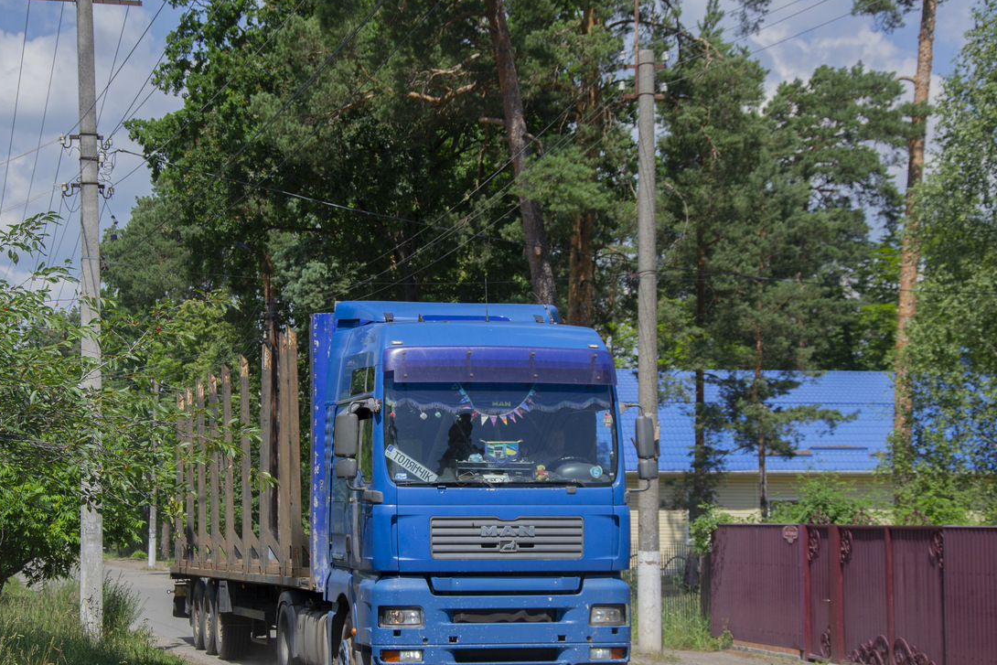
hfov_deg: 26.0
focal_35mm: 78
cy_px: 389
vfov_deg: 17.5
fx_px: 2160
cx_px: 414
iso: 200
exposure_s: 1/800
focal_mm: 42
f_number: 7.1
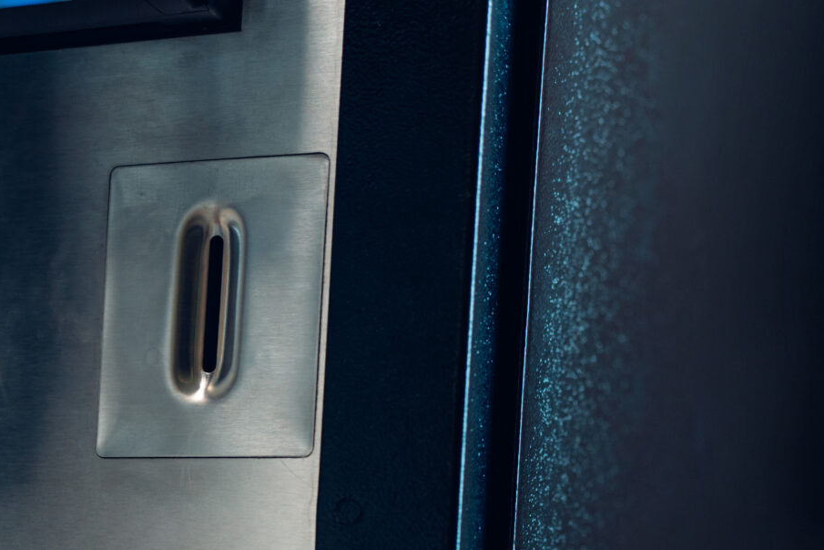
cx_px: -185
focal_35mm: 99
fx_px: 2267
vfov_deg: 13.3
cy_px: 742
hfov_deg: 19.3
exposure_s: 1/160
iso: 250
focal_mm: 35
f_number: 2.2
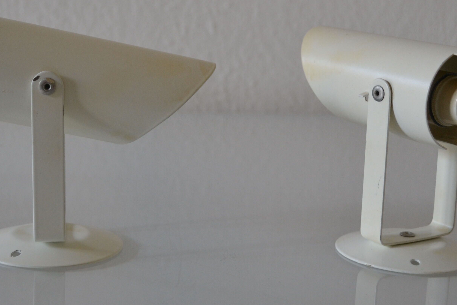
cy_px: 115
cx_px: 193
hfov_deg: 29.6
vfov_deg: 20.0
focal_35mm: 68
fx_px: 863
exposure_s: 1/60
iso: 400
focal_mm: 24
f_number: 4
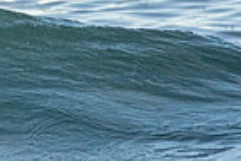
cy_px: 33
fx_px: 20547
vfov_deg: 0.4
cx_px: -237
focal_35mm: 3066
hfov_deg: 0.7
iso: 450
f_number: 5.6
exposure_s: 1/1250
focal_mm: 480
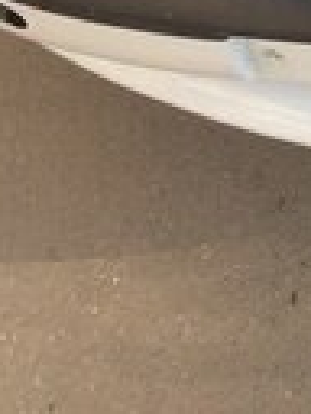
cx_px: 541
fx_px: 1342
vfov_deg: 14.8
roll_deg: +1.1
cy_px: -385
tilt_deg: -41.1
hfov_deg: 12.2
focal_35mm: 112
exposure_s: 1/391
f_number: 2.2
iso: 32
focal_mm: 4.15
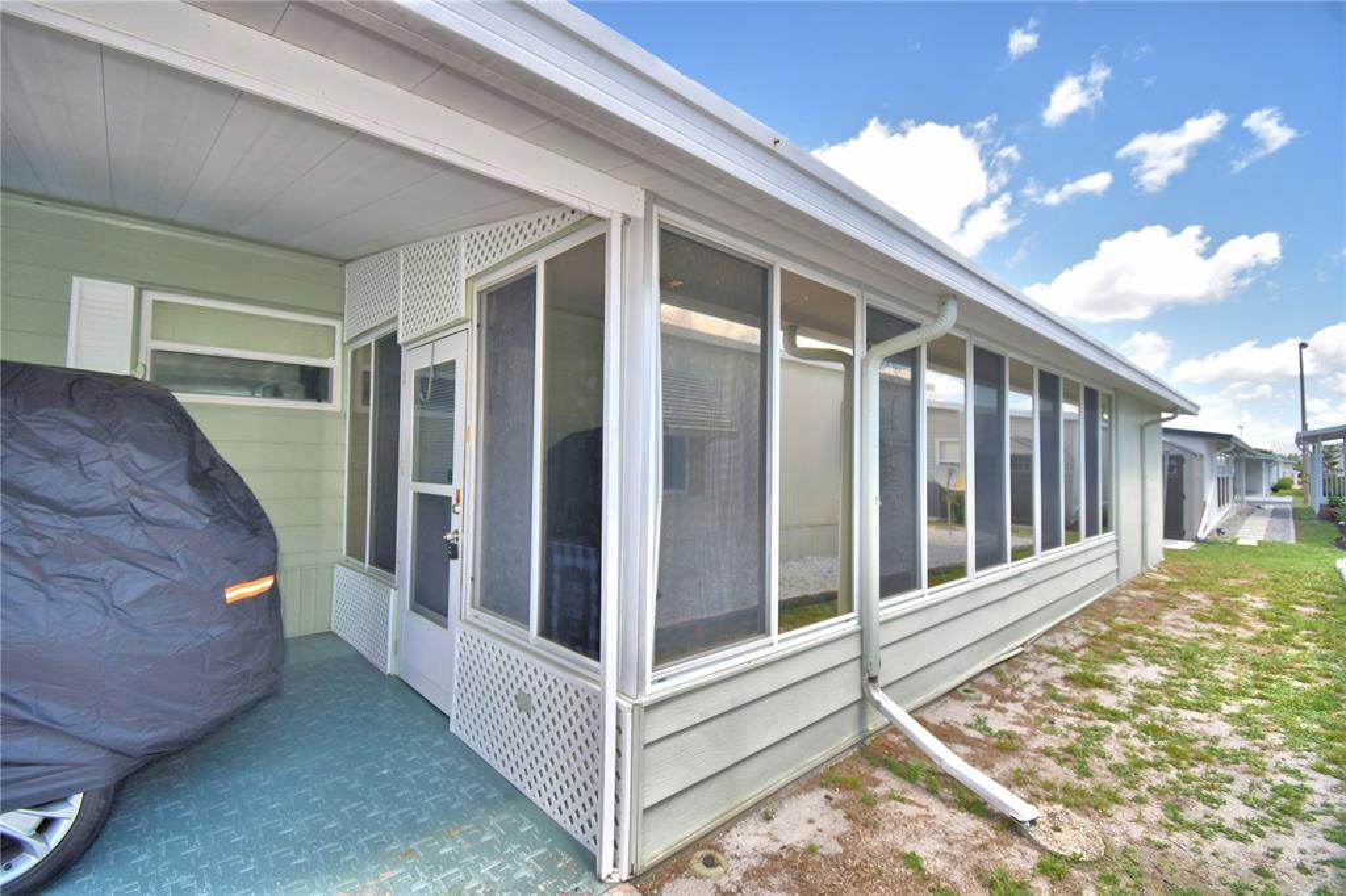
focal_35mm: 15
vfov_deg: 77.3
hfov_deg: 100.4
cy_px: 448
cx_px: 673
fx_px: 561
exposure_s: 1/250
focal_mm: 10
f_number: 4.5
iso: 100
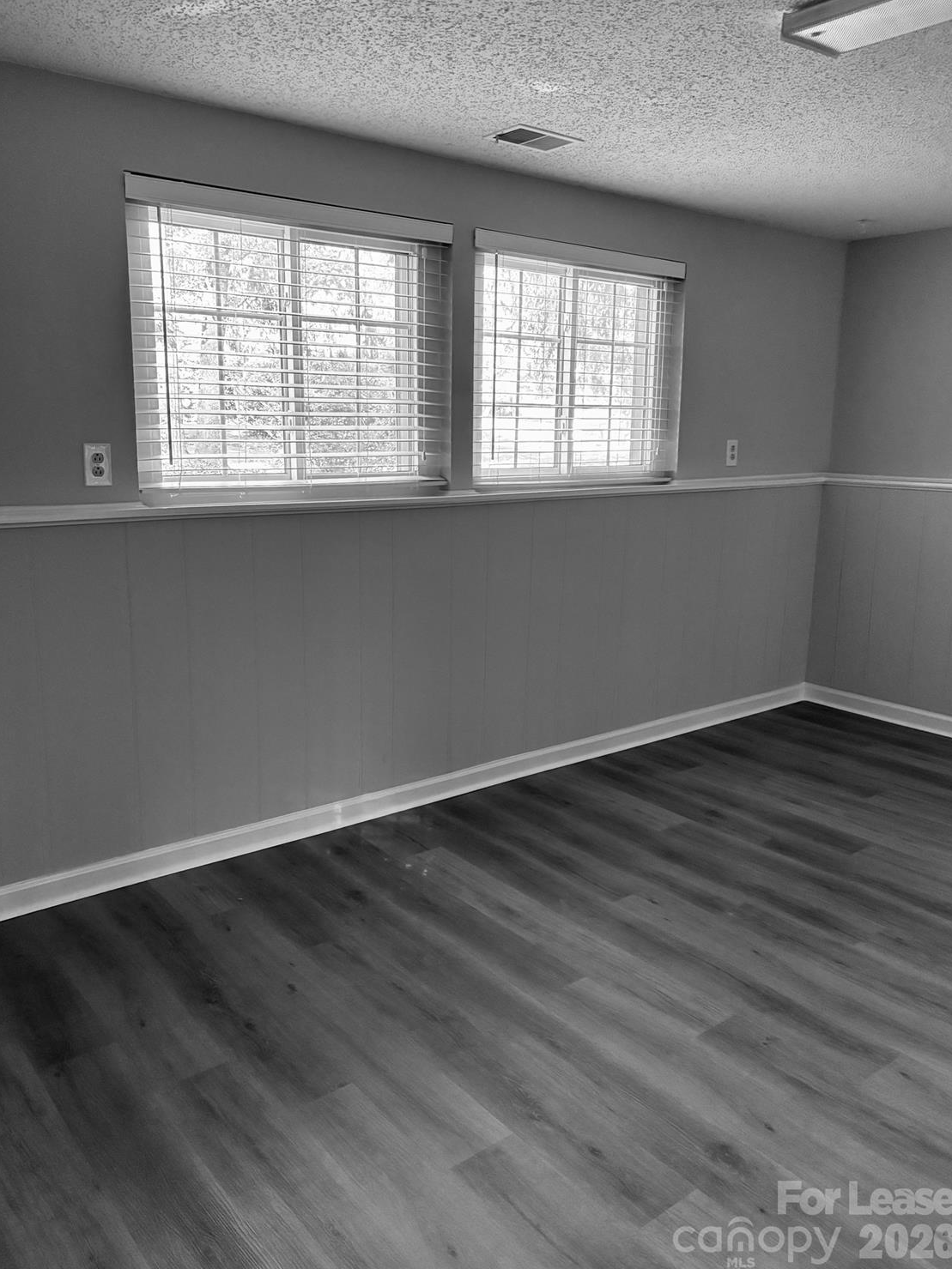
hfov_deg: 51.3
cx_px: 469
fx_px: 990
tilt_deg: -12.6
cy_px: 617
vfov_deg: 65.3
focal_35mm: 27
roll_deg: -1.7
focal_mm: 5.96
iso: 400
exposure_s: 1/40
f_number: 1.6
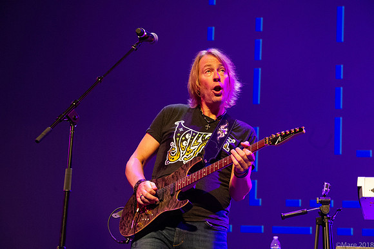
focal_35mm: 112
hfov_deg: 18.3
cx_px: 187
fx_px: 1163
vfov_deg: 12.2
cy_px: 124
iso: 8000
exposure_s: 1/160
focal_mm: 112
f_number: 7.1
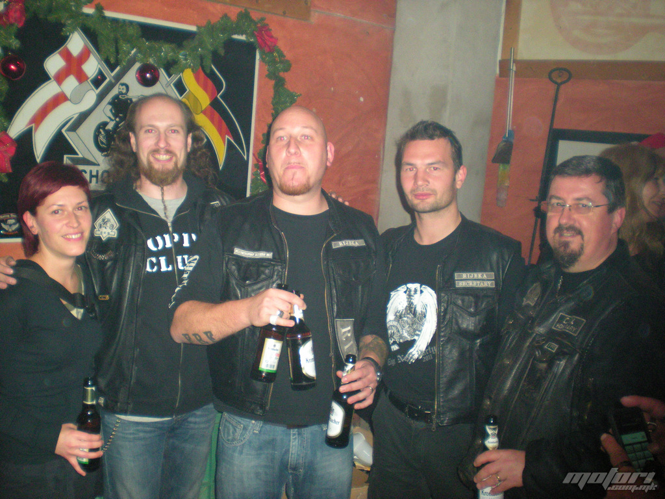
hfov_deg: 49.0
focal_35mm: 38
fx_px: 730
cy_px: 250
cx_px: 332
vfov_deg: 37.7
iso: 386
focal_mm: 6.3
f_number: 3.1
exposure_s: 1/60
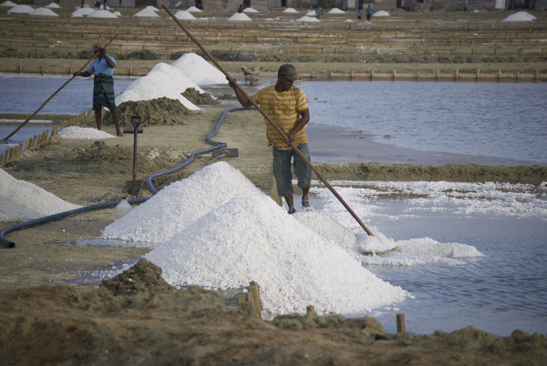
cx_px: 274
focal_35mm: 180
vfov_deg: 7.7
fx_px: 2738
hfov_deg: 11.4
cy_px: 183
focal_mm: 120
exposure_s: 1/200
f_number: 4.8
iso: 200
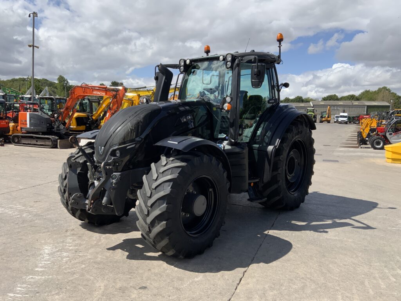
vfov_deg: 48.2
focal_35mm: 29
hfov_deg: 61.7
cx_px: 200
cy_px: 150
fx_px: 336
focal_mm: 3
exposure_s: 1/2141
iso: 20
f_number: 1.8
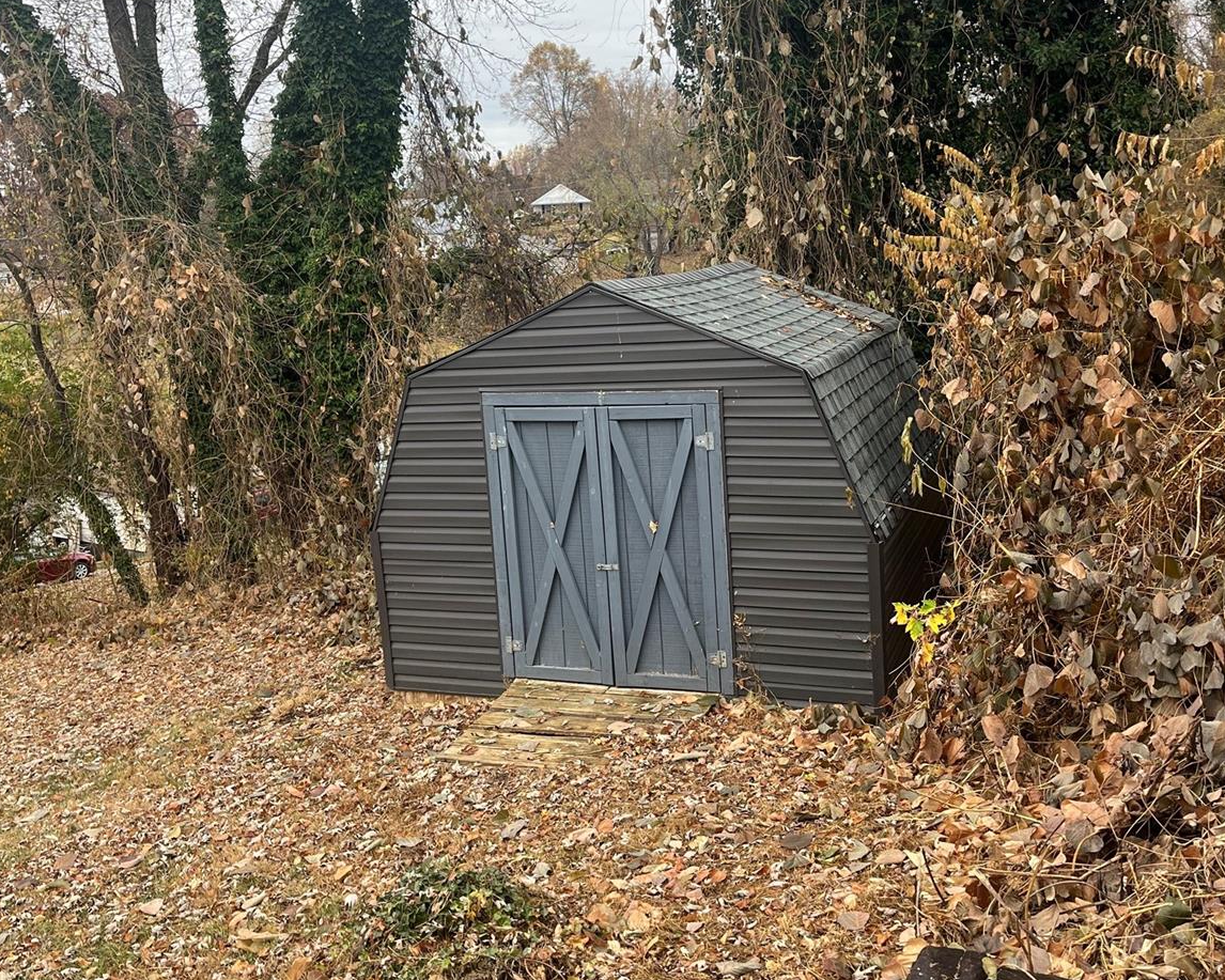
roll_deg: +4.4
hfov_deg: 52.8
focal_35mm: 34
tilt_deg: -9.1
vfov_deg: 43.3
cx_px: 612
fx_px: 1233
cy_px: 435
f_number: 1.6
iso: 50
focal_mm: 5.1
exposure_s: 1/515
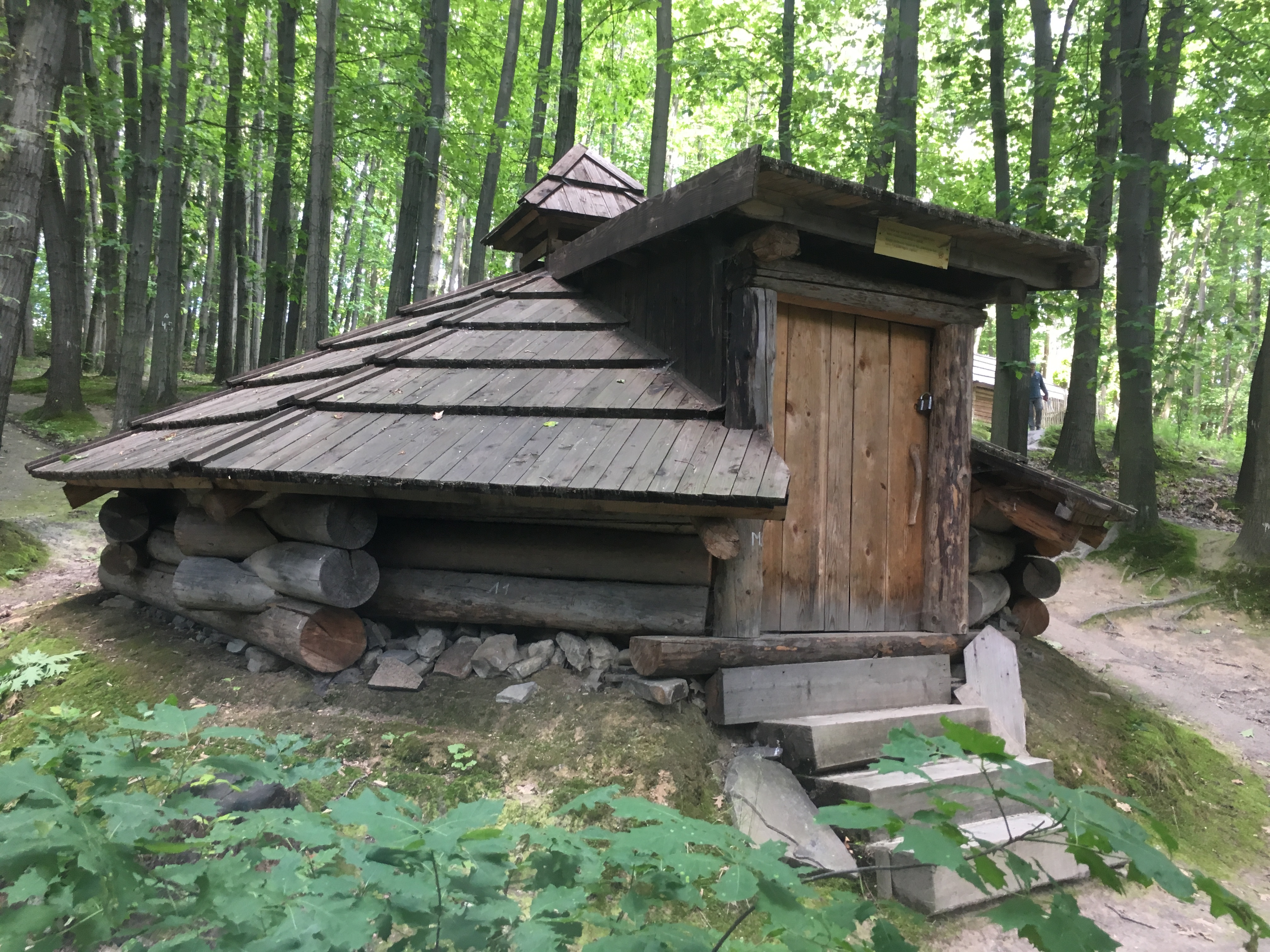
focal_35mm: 29
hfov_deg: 61.7
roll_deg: -0.4
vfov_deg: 48.2
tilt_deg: +7.1
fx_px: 1064
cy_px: 476
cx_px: 635
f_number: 2.2
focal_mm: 4.15
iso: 50
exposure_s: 1/33
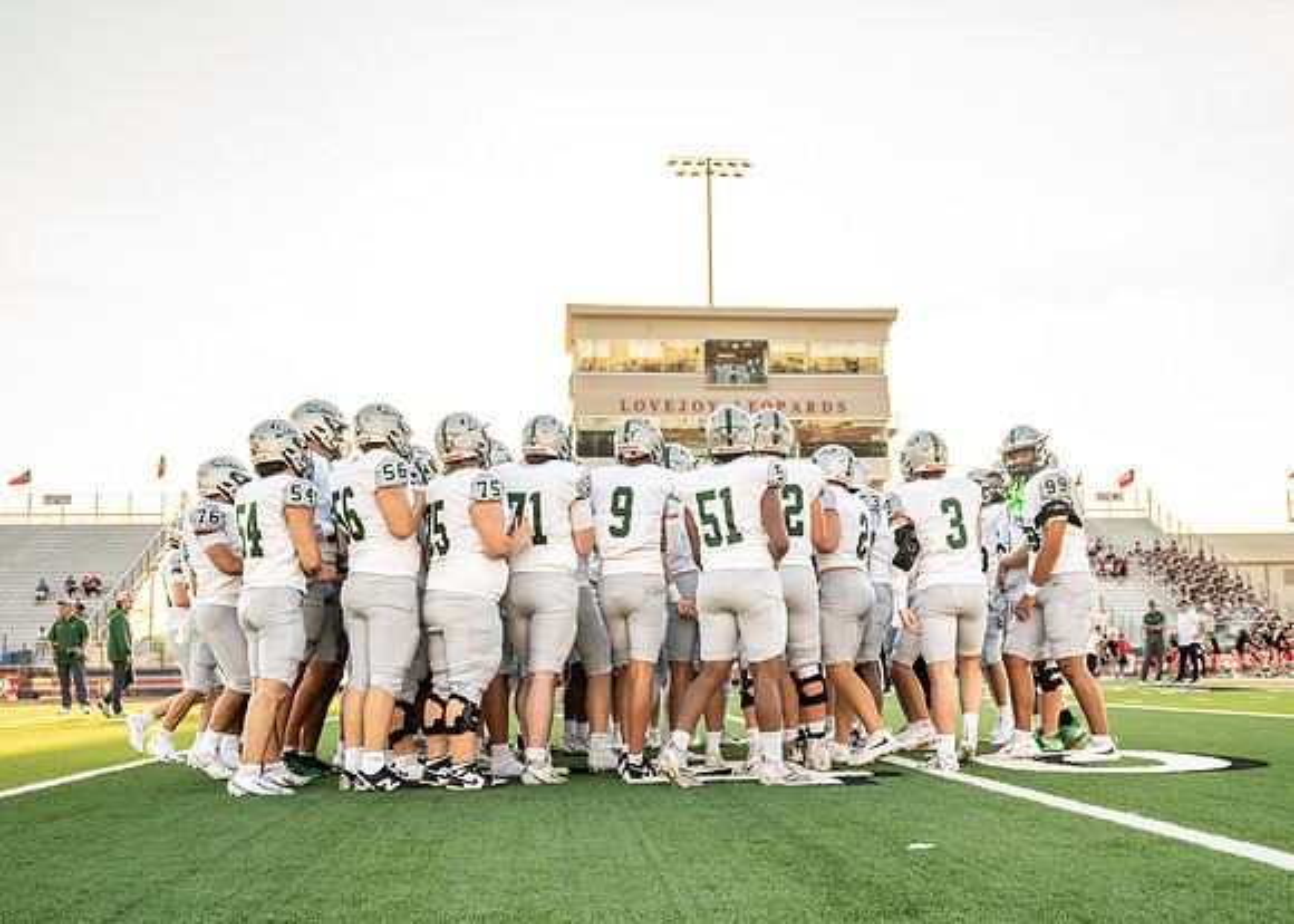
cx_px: 767
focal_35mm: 40
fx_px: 1481
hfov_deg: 47.0
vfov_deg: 34.6
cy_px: 513
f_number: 2.8
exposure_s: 1/1000
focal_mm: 29.1
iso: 160
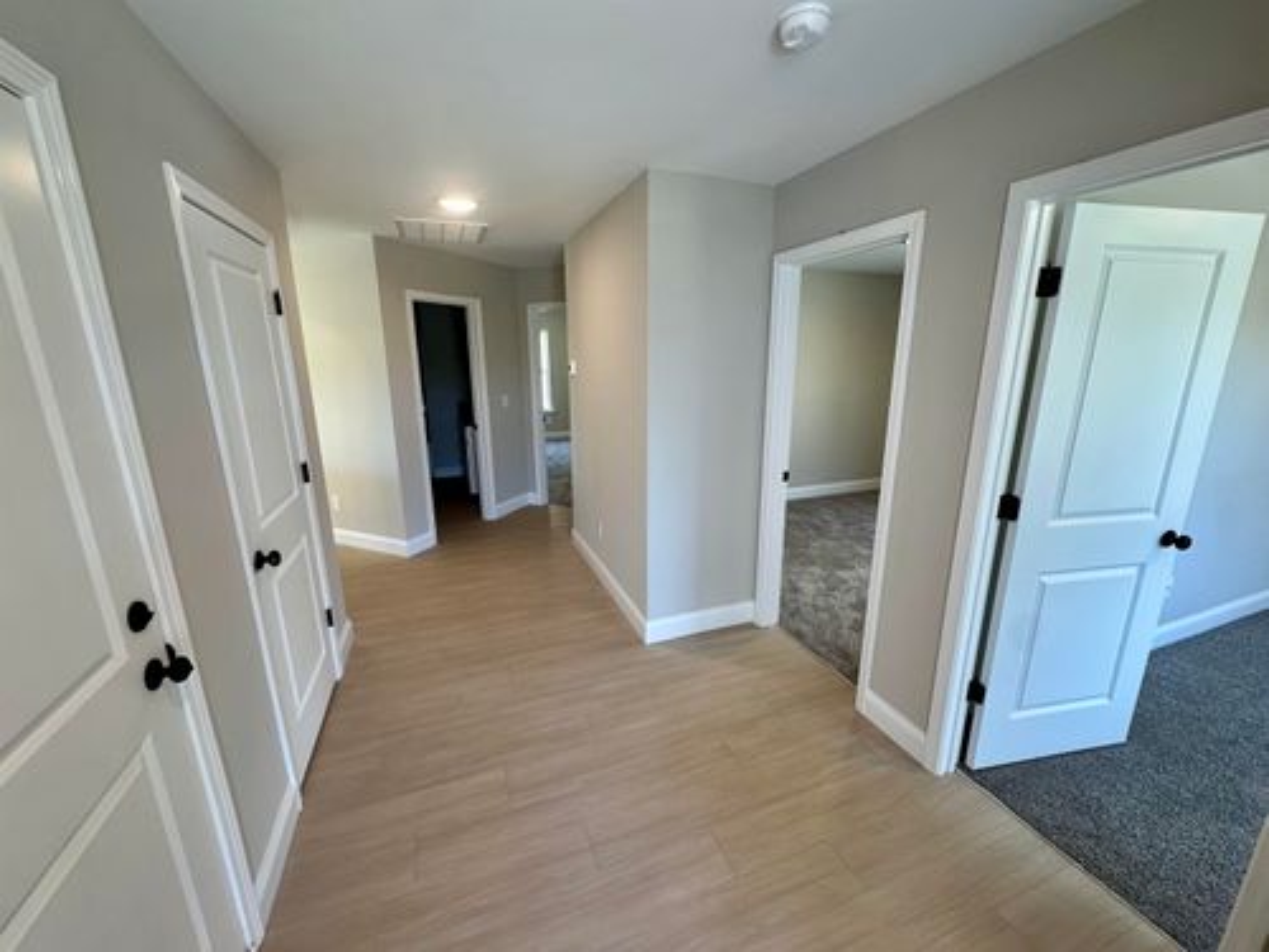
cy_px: 476
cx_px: 634
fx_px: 513
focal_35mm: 14
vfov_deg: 85.7
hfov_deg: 102.1
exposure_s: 1/120
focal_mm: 2.22
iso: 160
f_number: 2.2
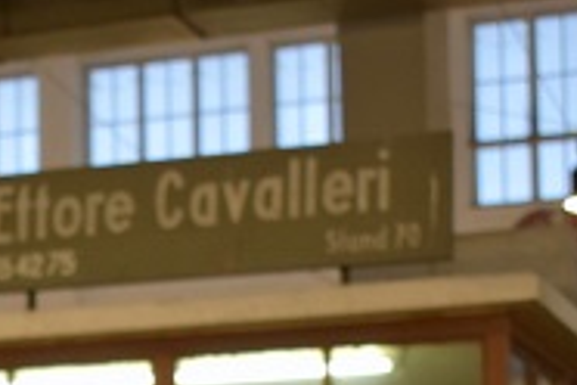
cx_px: -12
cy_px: 598
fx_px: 2324
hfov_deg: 13.9
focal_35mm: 145
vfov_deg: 9.2
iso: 560
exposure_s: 1/60
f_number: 4.2
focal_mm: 30
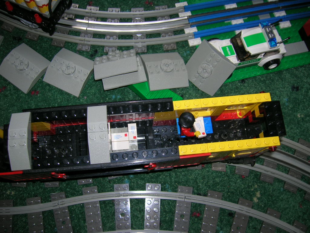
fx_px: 304
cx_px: 155
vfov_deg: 41.8
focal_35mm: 34
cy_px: 116
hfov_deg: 54.0
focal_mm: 5.7
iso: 50
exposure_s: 1/60.1
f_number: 2.9
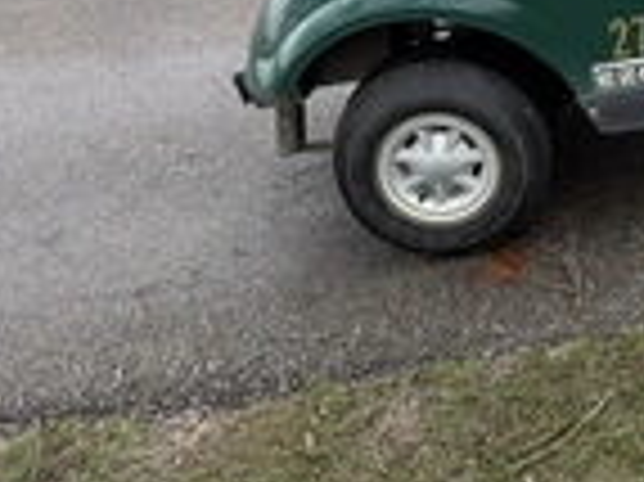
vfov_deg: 20.3
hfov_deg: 25.4
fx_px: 1245
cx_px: 815
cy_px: -117
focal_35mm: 67
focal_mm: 6.76
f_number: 1.78
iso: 80
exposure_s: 1/1106
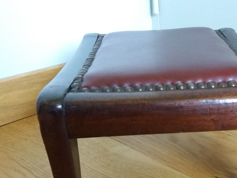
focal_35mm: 49
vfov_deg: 29.0
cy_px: 142
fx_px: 335
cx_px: 174
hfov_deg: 38.1
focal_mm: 3.7
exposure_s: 1/17
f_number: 1.9
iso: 400
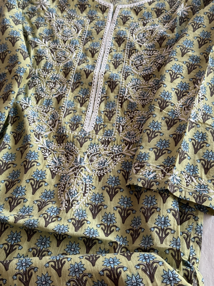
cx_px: 107
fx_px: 396
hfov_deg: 30.3
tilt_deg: -58.0
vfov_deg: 39.7
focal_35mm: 48
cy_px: 143
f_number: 1.78
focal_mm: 6.76
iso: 160
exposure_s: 1/60
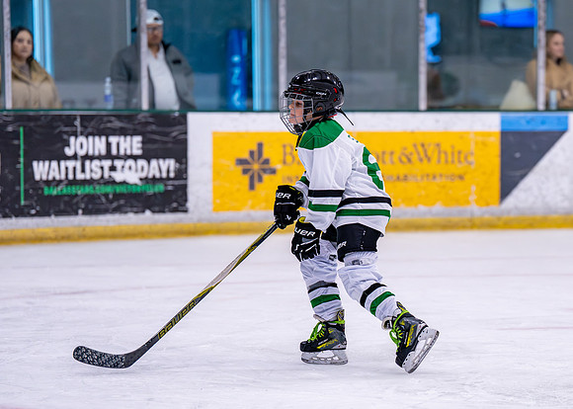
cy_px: 249
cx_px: 413
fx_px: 2769
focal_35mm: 170
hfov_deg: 11.8
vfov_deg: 8.4
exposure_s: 1/1250
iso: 2500
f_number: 2.8
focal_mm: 117
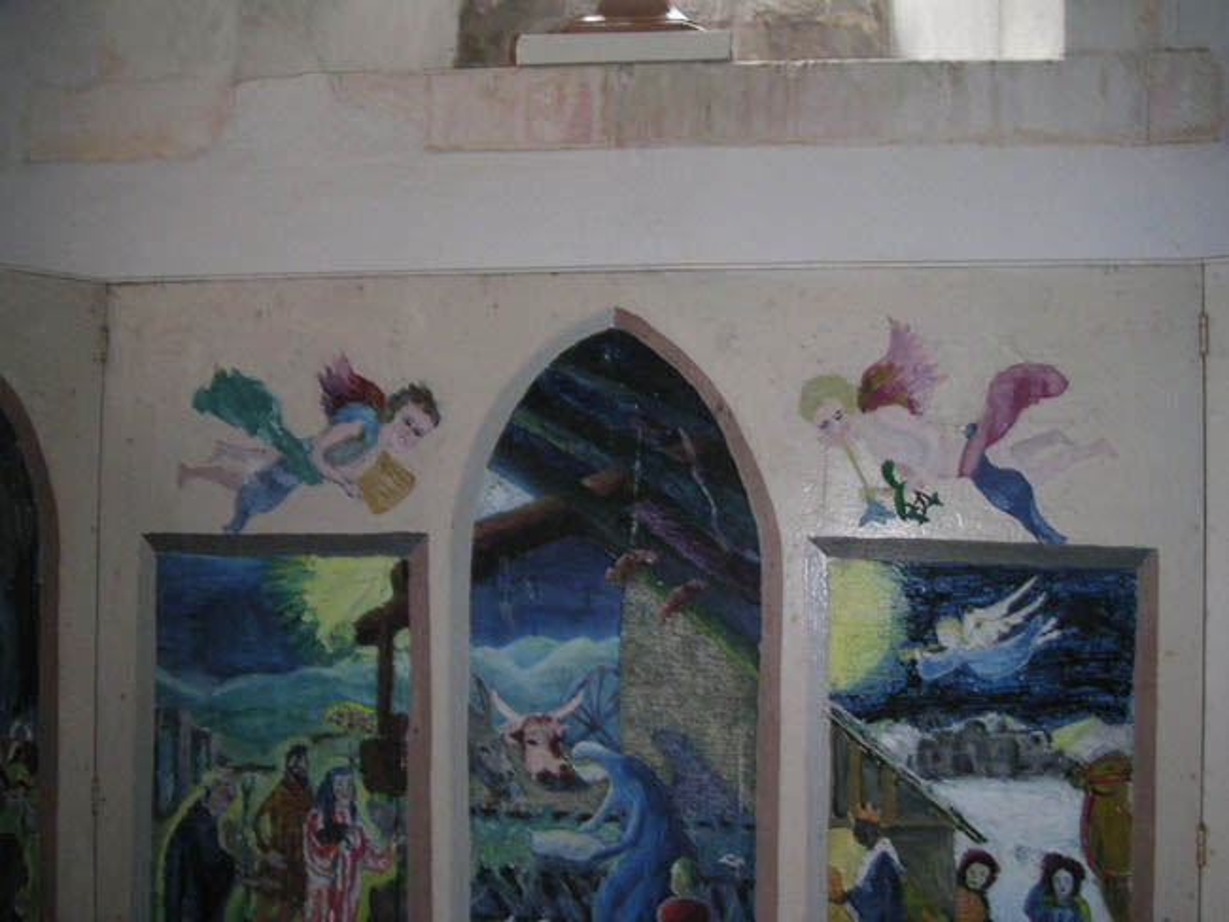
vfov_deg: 37.7
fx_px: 1350
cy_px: 461
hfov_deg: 49.0
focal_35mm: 38
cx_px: 614
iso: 160
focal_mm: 6
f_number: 2.8
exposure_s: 1/45
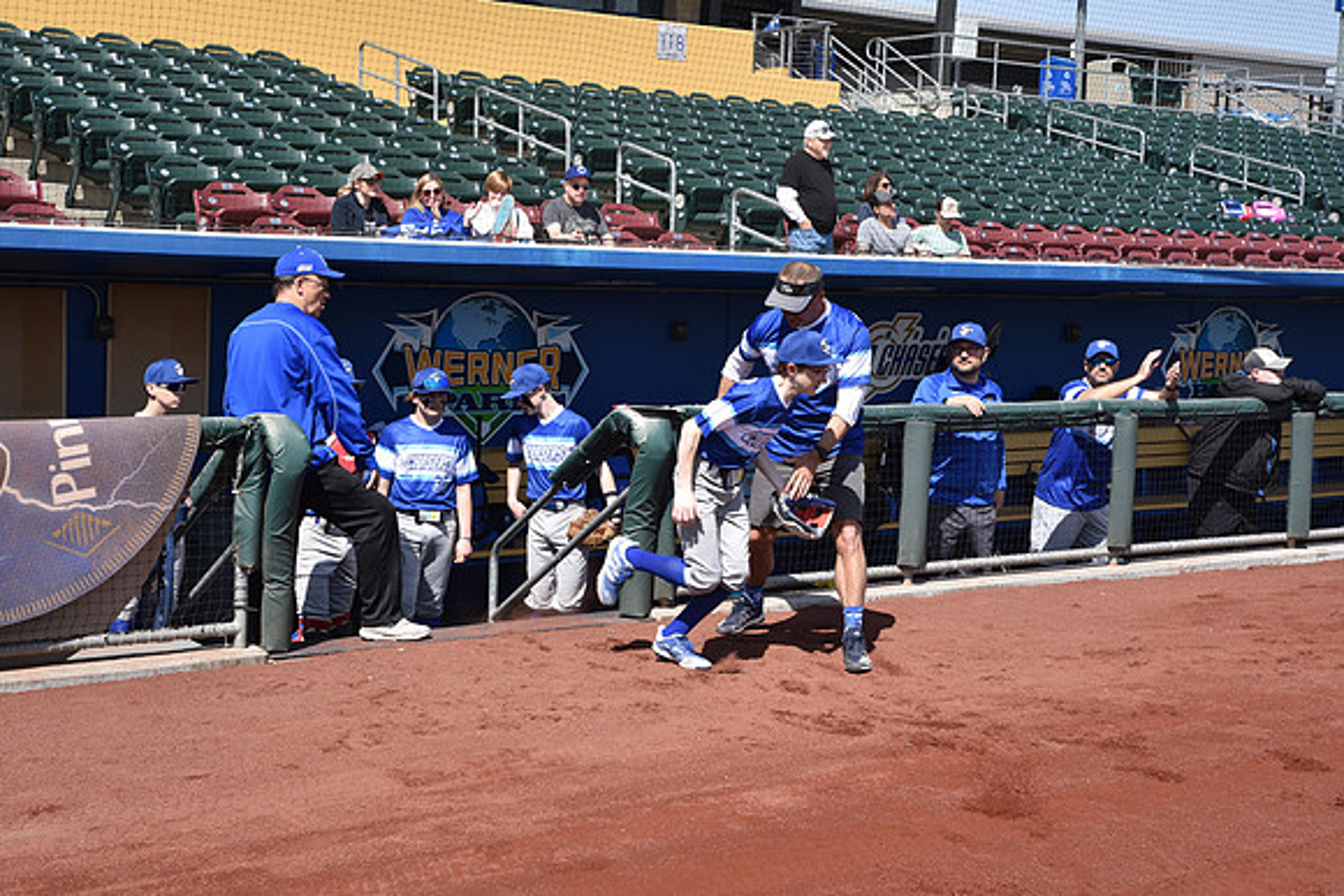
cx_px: 672
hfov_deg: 36.2
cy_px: 448
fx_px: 2054
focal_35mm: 55
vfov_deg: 24.6
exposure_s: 1/320
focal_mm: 55
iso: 200
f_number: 9
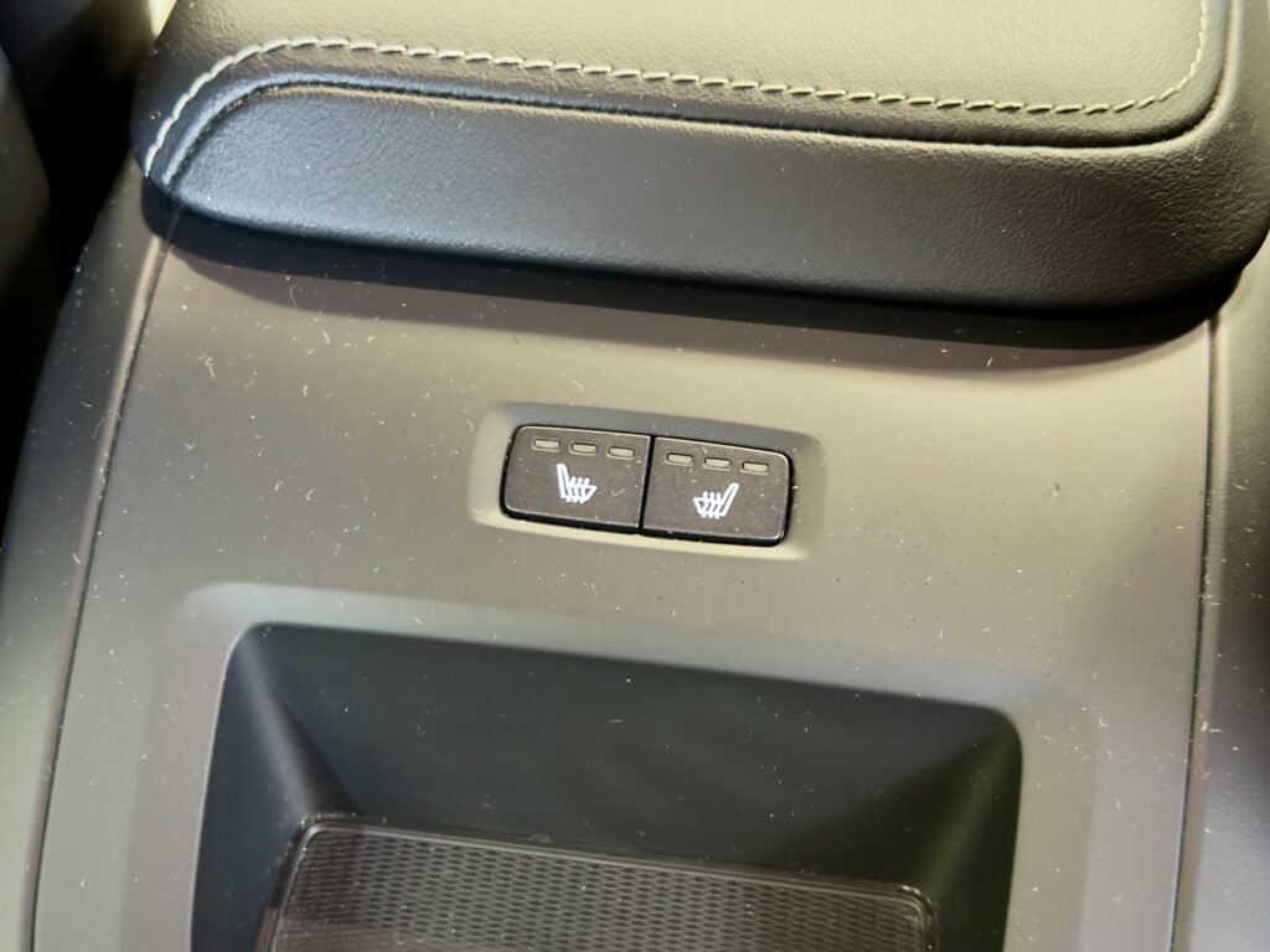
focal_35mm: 48
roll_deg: -1.3
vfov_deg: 30.3
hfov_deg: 39.7
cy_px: 476
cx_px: 635
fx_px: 1761
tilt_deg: -42.4
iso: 500
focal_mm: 6.76
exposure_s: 1/9
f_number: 1.78
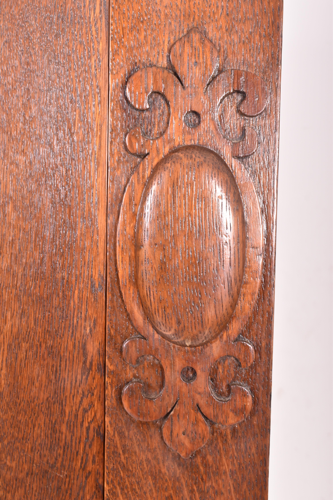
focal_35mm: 51
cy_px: 250
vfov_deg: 38.9
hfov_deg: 26.5
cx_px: 166
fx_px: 707
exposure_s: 1/160
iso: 400
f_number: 13
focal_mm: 34
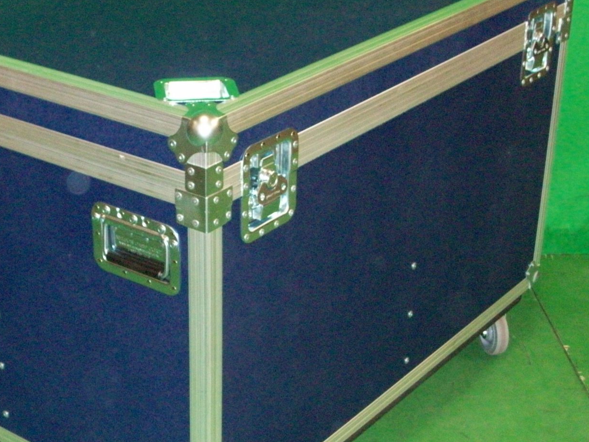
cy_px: 246
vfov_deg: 21.0
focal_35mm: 70
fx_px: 1191
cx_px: 233
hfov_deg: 27.7
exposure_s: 1/65.1
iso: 320
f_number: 3.2
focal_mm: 7.1
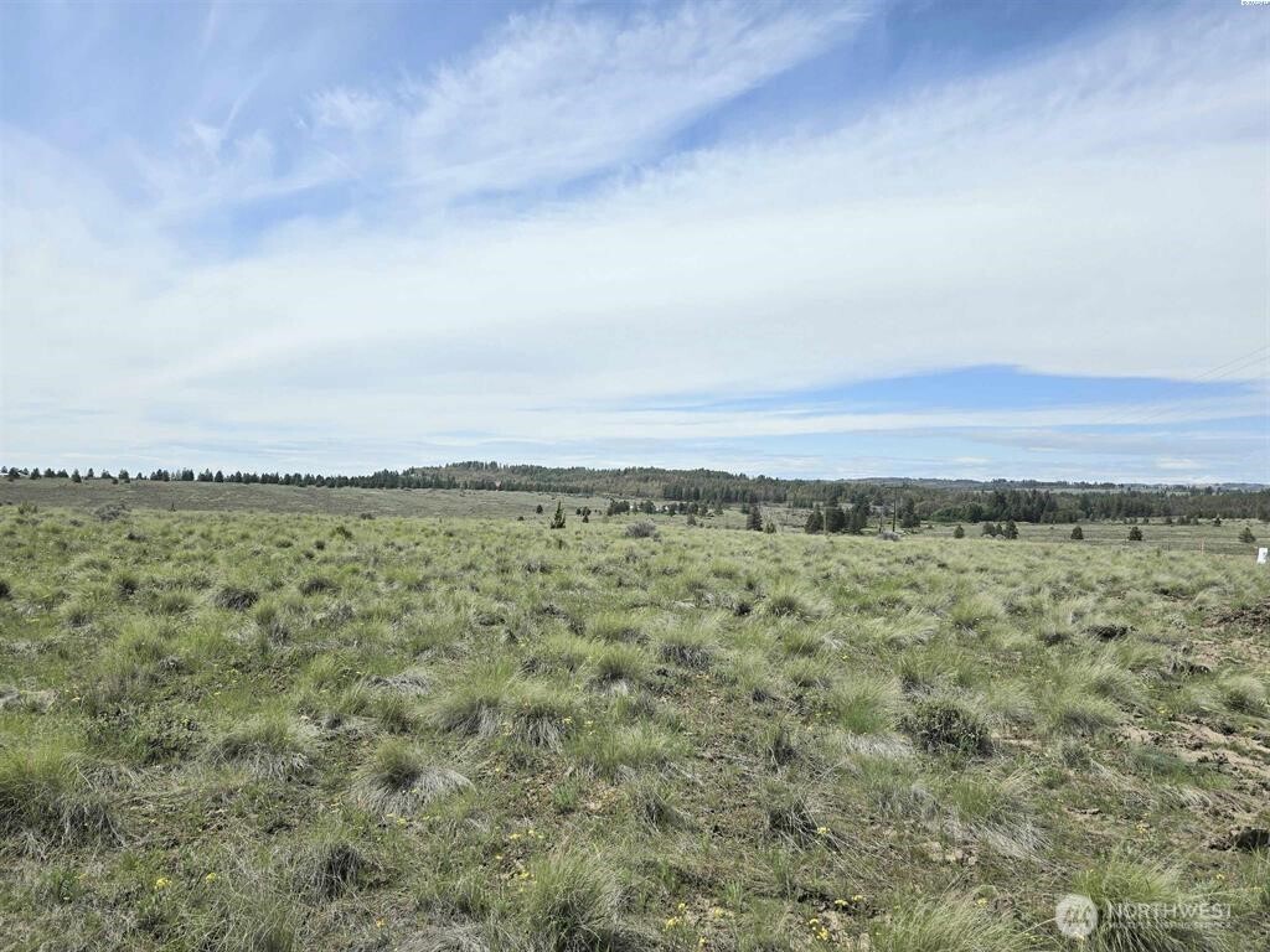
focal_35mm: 23
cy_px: 476
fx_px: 844
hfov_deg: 73.9
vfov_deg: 58.9
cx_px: 635
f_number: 1.7
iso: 12
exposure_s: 1/1429
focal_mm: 6.3
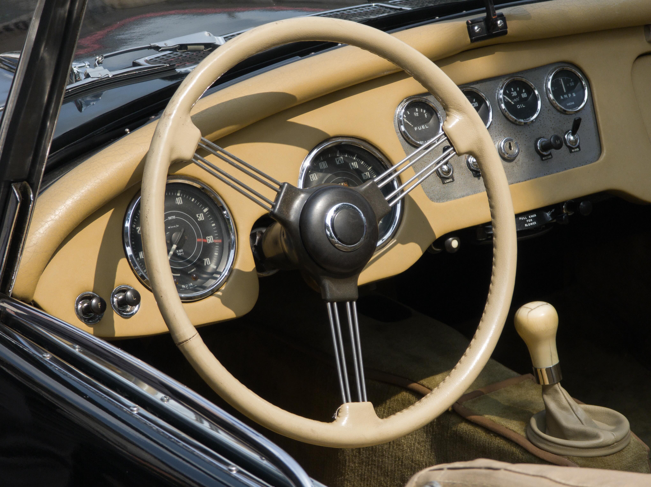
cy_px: 244
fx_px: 2256
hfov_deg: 16.4
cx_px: 326
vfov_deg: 12.3
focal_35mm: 120
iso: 50
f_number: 2.5
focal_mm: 19.4
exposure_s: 1/1000
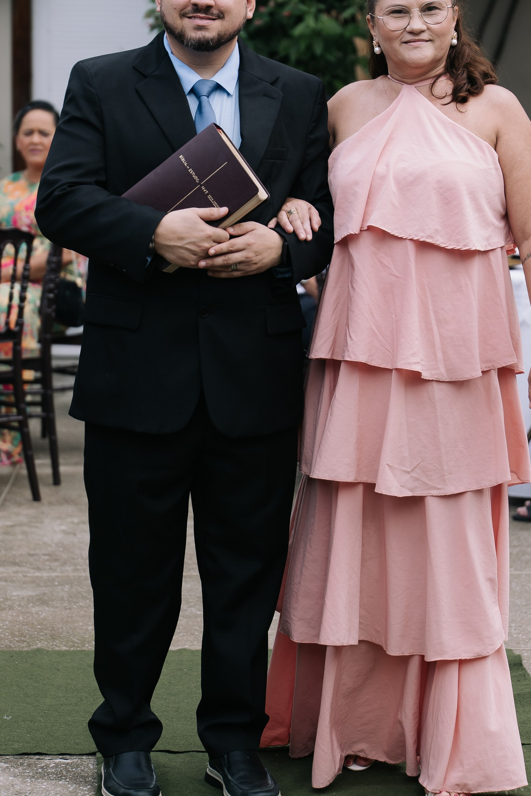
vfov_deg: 15.9
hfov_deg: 10.6
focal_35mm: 129
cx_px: 237
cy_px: 367
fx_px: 2853
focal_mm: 70
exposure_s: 1/200
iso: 250
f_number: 2.8
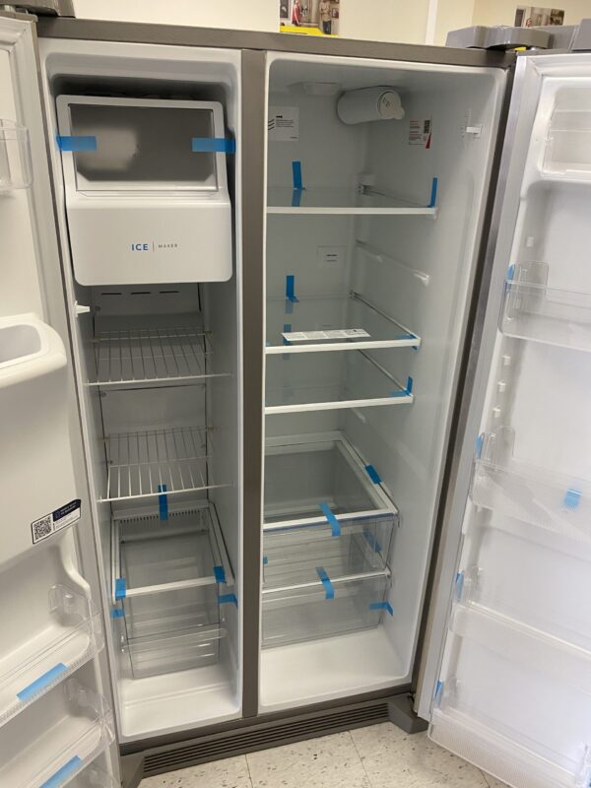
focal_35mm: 26
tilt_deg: -21.7
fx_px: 592
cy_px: 394
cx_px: 296
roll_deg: -2.9
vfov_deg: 67.3
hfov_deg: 53.1
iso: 100
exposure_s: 1/66
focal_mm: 4.25
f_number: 1.8
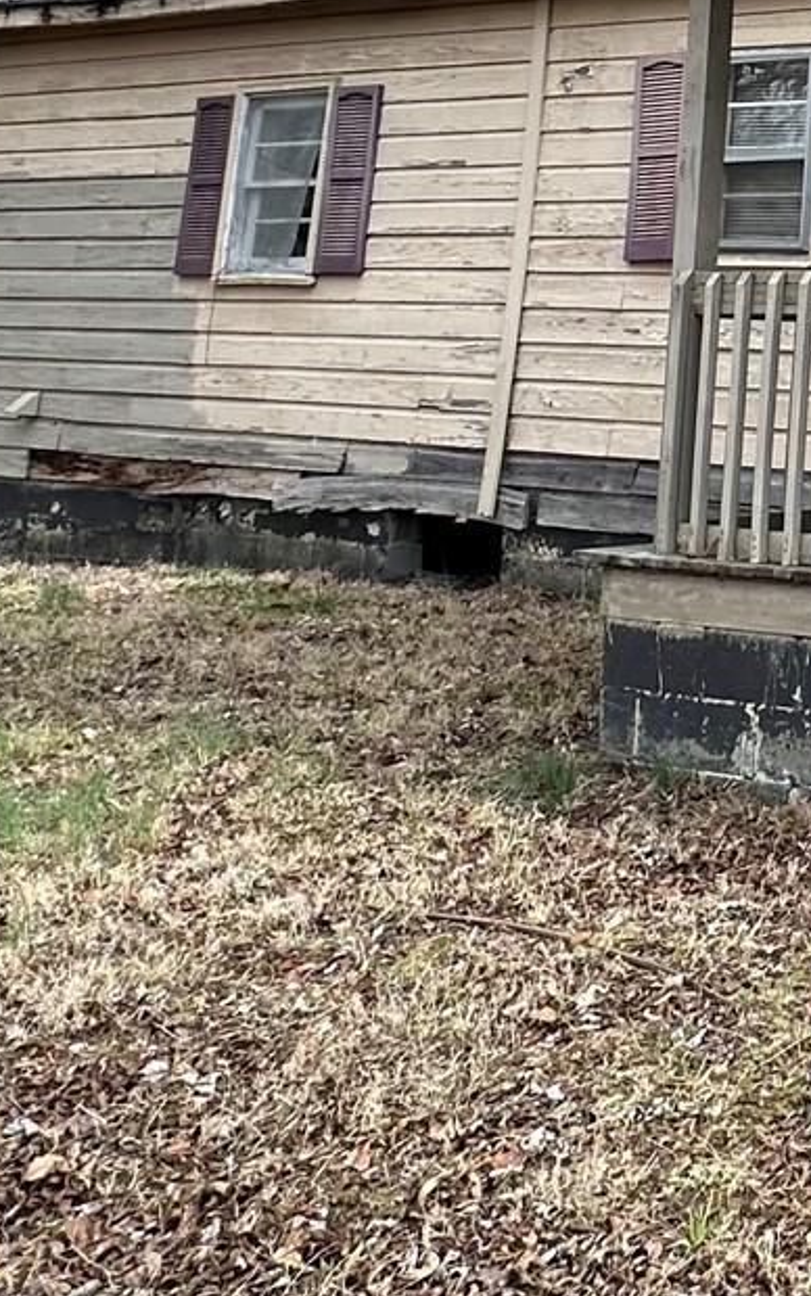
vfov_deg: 38.6
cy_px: 167
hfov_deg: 18.8
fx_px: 1731
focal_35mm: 49
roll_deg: -1.2
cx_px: 1543
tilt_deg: +6.0
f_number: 2.2
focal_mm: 2.22
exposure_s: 1/352
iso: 40
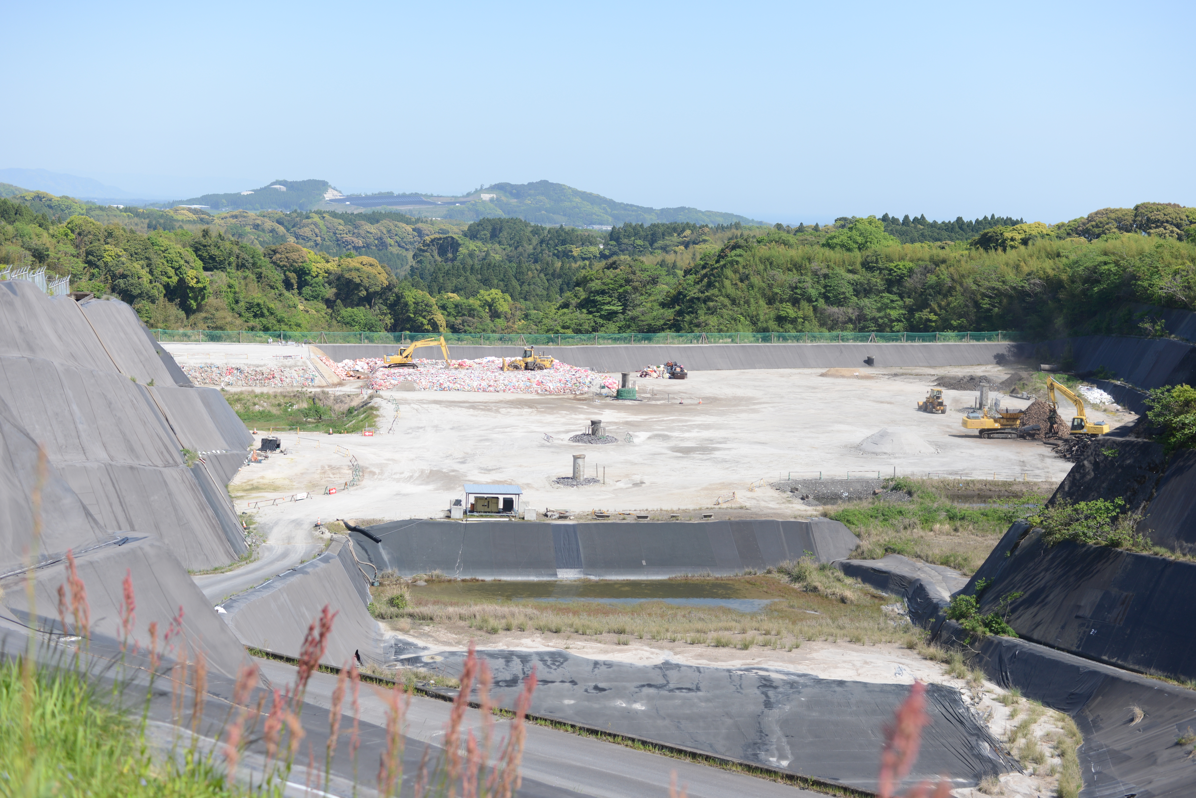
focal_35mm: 50
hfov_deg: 39.6
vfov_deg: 27.0
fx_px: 1662
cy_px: 399
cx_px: 598
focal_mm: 50
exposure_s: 1/4000
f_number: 3.2
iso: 250
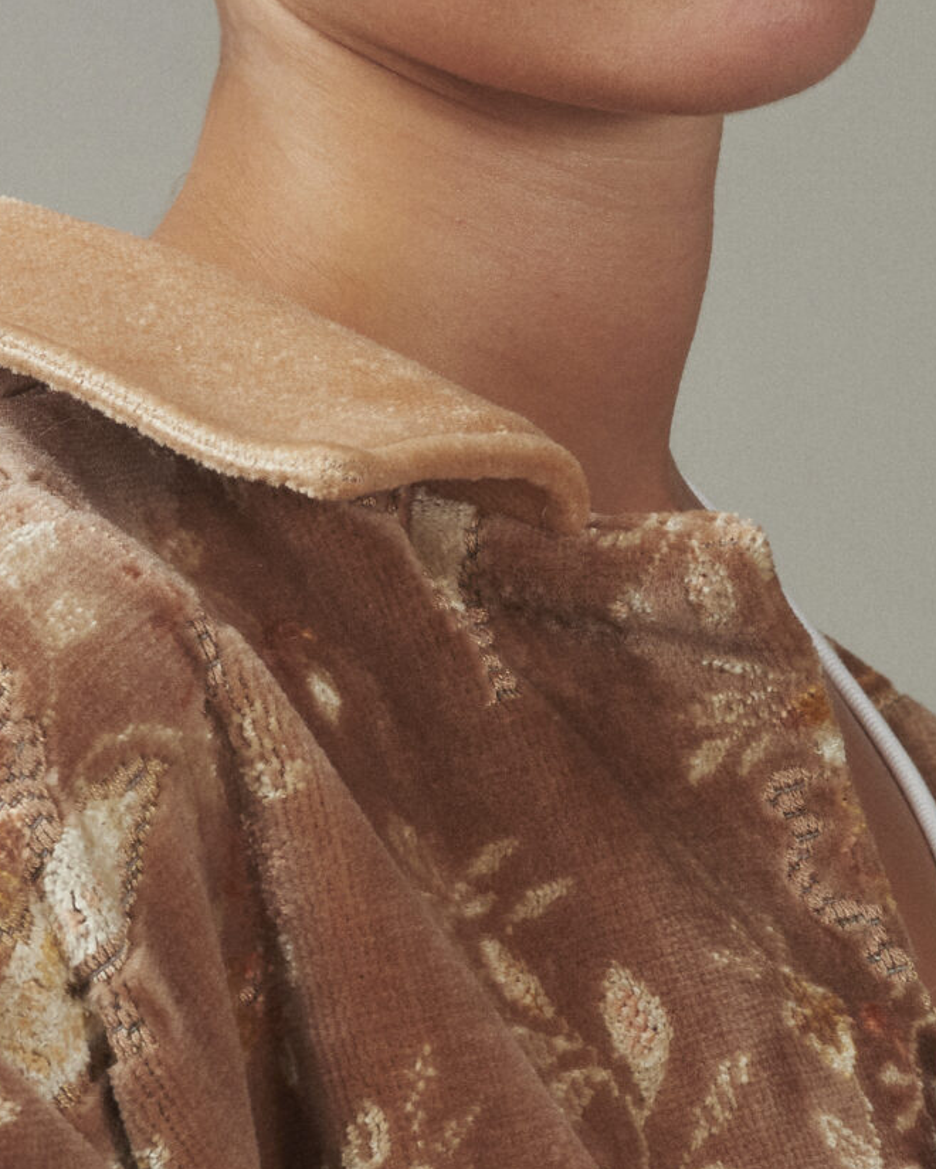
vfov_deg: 7.2
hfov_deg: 5.8
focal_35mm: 268
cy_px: 473
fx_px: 9280
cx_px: 430
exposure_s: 1/160
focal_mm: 92
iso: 200
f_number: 11
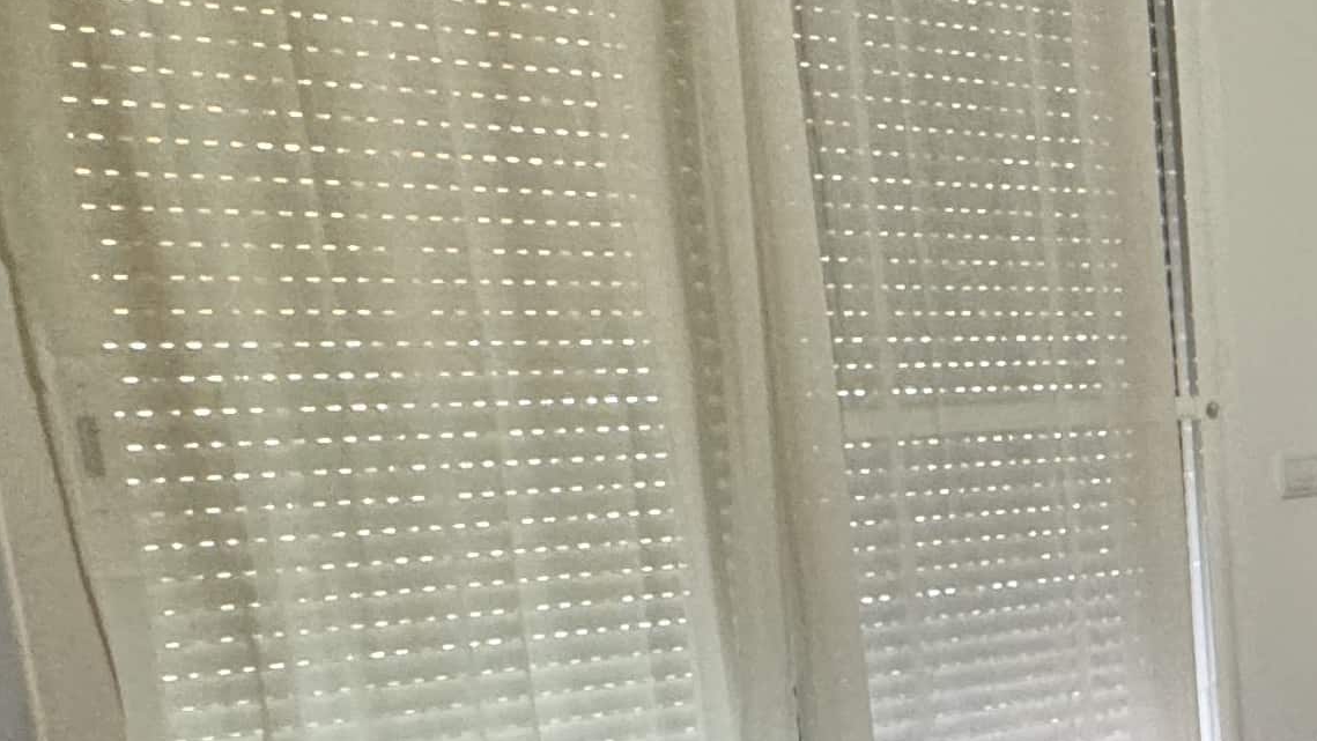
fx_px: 1886
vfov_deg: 21.6
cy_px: 699
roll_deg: +1.9
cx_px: 1756
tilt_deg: -10.1
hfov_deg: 29.8
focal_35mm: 54
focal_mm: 2.22
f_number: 2.2
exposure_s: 1/60
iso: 400
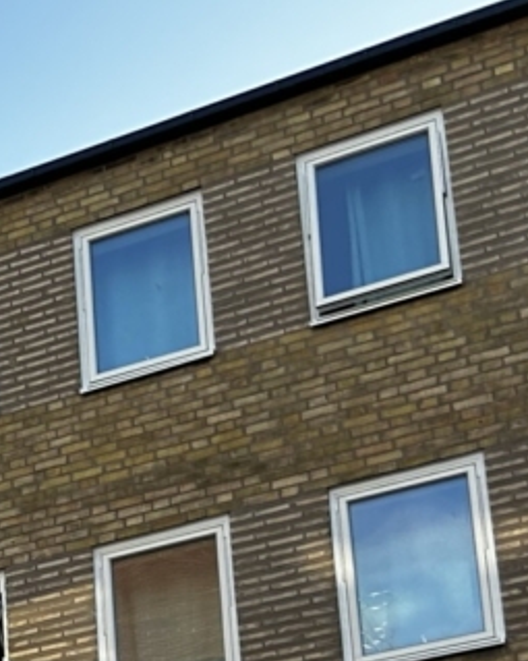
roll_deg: -0.2
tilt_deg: +16.0
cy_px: 959
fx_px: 2052
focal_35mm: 105
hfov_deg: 12.9
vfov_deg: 16.8
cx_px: -509
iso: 50
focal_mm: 5.7
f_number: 1.5
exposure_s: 1/873
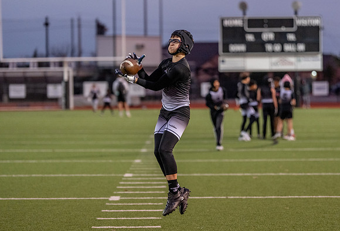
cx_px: 180
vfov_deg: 8.8
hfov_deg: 12.9
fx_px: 1498
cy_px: 107
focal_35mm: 158
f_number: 2.8
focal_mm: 128
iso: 4000
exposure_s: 1/1000
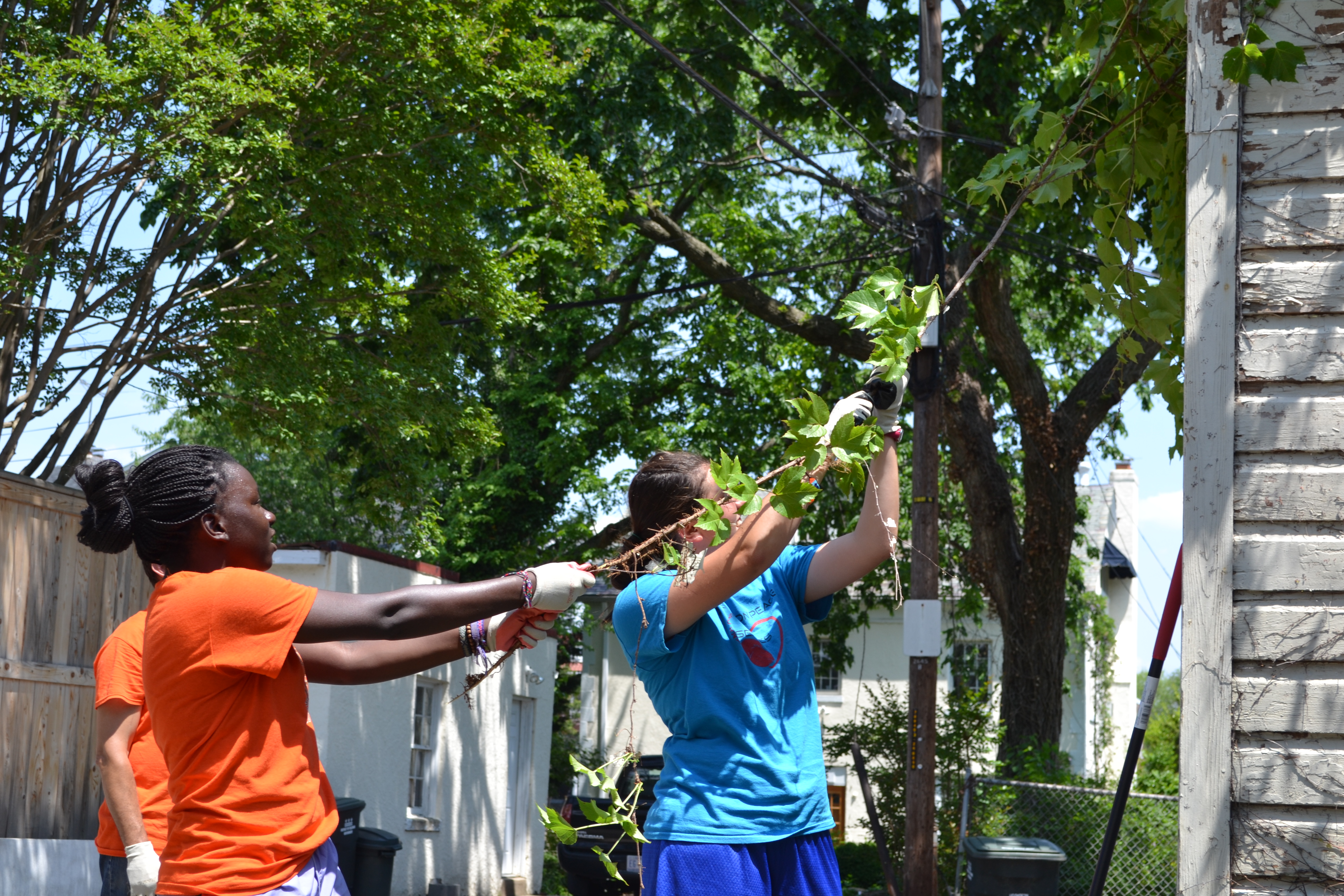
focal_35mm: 57
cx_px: 672
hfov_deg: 35.1
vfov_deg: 23.8
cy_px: 448
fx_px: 2128
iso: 100
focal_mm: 38
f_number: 6.3
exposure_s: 1/160
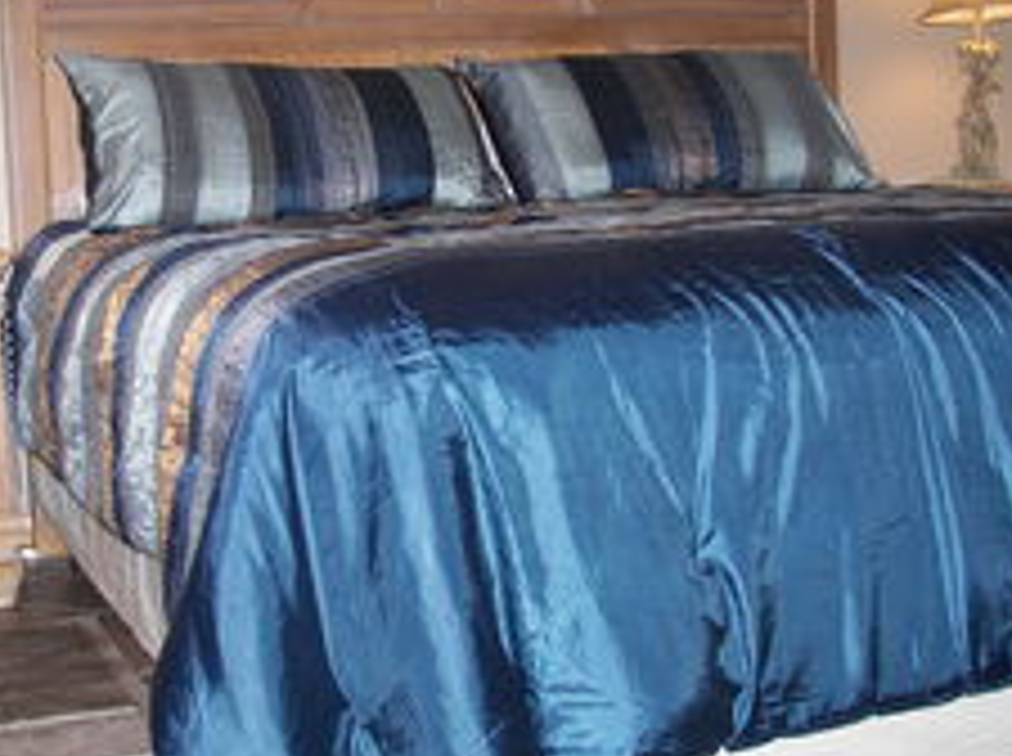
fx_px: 1722
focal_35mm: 59
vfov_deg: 24.7
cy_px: 342
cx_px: 463
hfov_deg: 32.7
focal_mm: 6
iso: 80
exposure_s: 1/30
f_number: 2.8
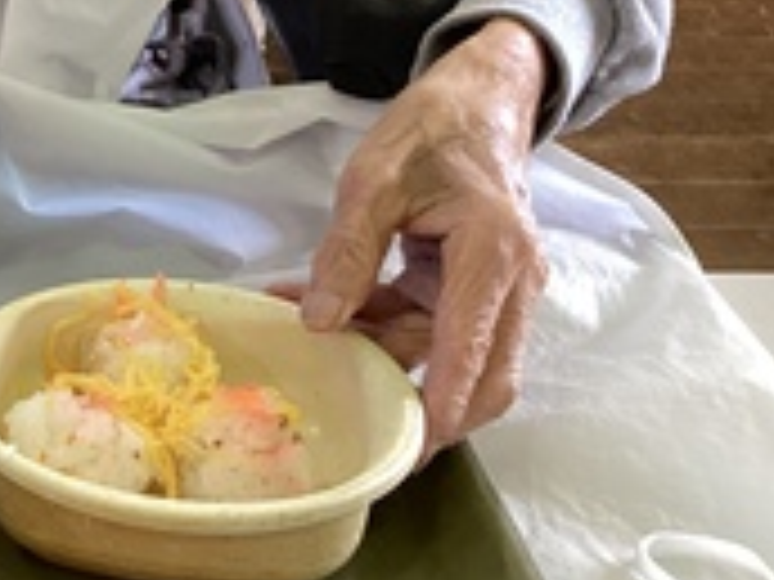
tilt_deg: -25.3
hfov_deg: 19.7
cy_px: 119
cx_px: -279
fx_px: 2012
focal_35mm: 90
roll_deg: +1.5
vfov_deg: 16.3
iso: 250
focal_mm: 3.3
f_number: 2.4
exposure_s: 1/60
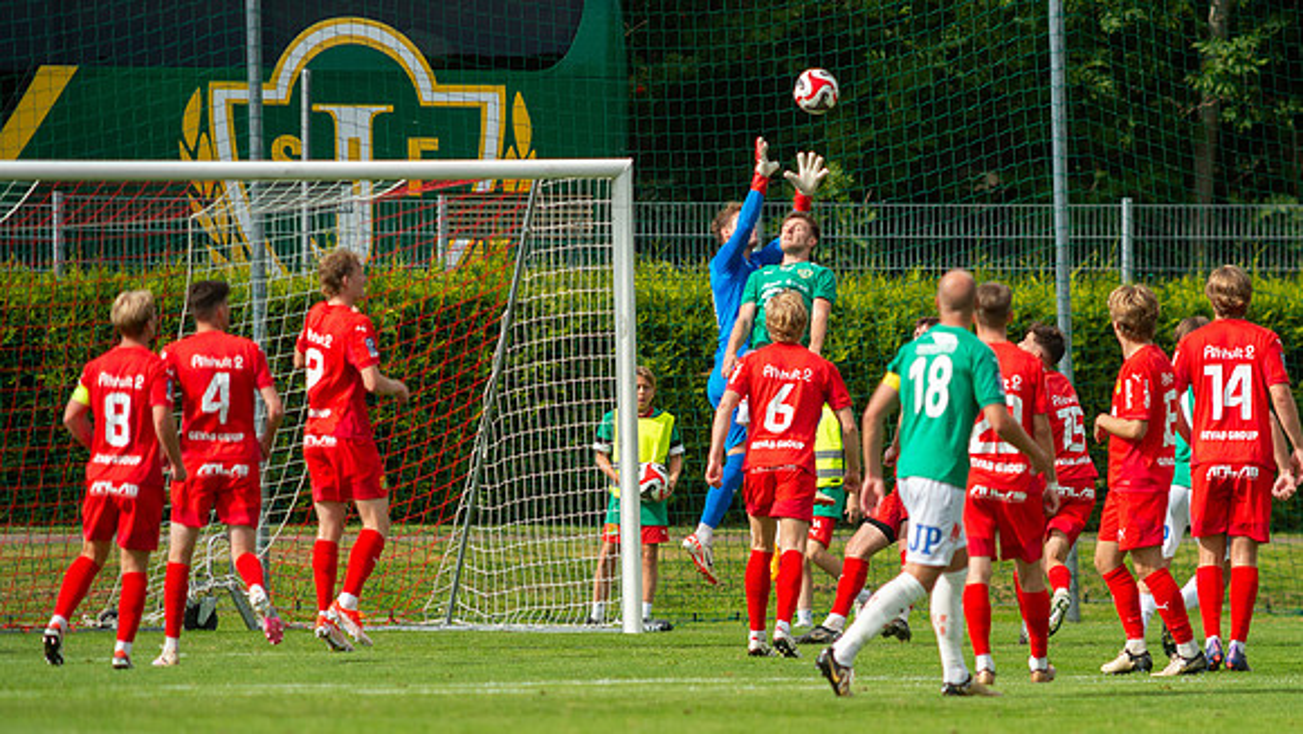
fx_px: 18742
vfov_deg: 2.2
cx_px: 800
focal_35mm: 542
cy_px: 531
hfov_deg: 4.0
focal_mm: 420
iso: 220
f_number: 4.5
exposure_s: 1/1600
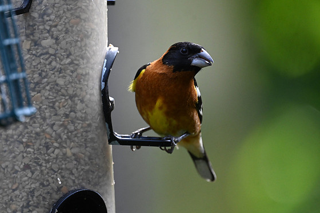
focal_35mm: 828
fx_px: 7363
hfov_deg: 2.5
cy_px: 105
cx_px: 162
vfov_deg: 1.7
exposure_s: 1/800
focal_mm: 800
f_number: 6.3
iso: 1800
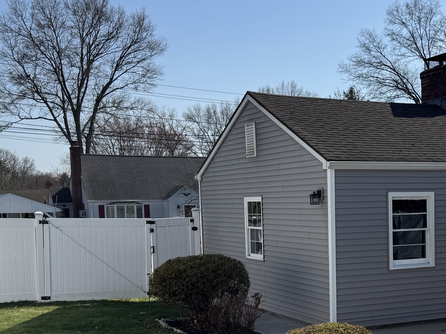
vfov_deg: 24.5
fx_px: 760
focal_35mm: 59
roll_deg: +1.6
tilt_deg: -4.7
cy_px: 261
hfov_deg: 31.5
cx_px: 380
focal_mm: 6.76
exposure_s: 1/5814
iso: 80
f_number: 1.78
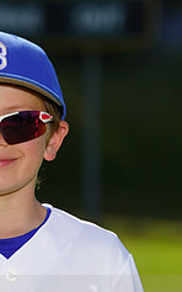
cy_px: 292
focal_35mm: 579
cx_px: -26
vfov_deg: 3.6
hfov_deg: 2.3
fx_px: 4598
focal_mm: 232
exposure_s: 1/250
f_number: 8
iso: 100
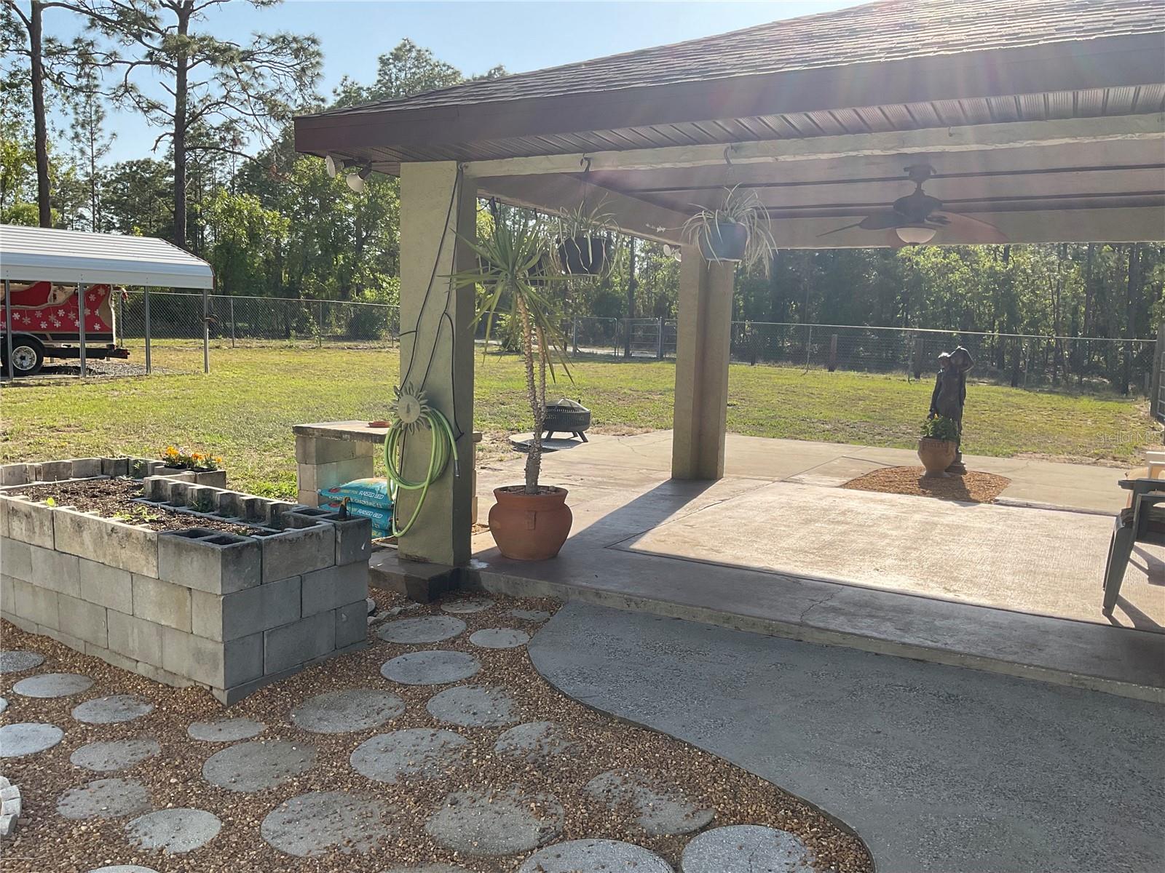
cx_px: 582
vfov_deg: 48.2
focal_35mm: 29
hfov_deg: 61.7
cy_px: 436
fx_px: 976
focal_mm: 3
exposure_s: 1/1279
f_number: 1.8
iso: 16
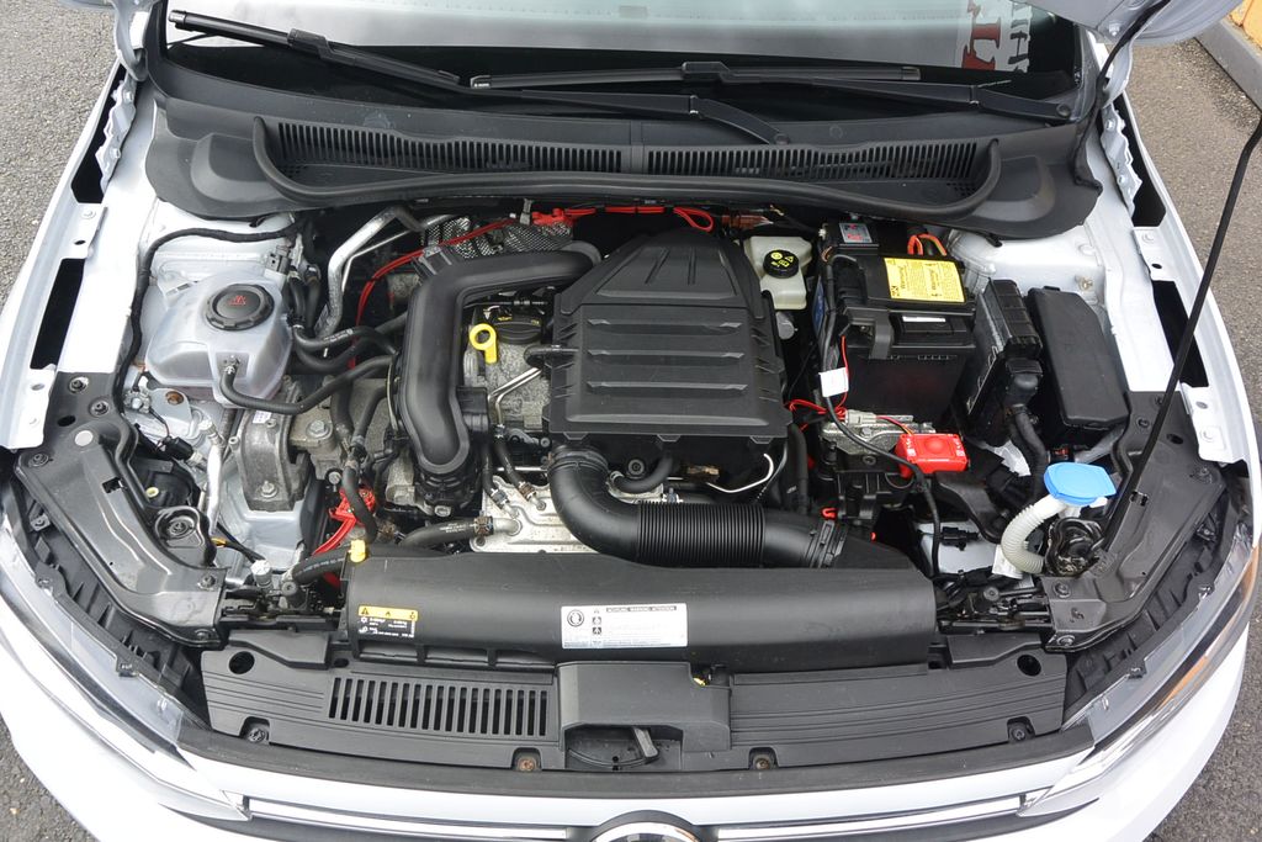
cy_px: 421
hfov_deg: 67.4
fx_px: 947
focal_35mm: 27
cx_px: 631
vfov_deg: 47.9
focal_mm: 10
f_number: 4
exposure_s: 1/320
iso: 160
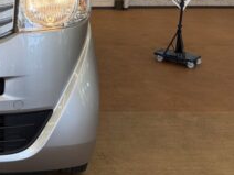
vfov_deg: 32.9
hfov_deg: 41.7
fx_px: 291
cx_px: 42
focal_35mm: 43
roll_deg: +0.3
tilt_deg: -13.0
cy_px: 42
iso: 50
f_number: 1.6
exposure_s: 1/209
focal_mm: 5.96
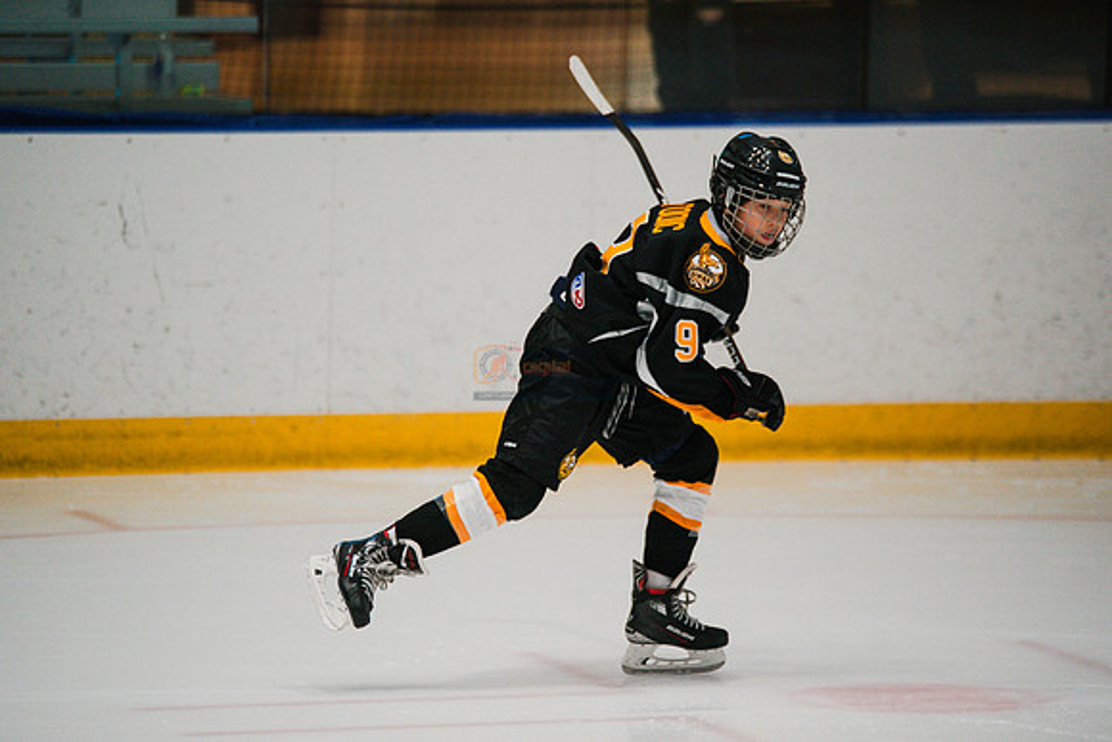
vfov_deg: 4.6
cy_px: 371
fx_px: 9268
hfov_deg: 6.9
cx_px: 556
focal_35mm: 300
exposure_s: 1/1600
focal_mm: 300
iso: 3200
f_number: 3.2
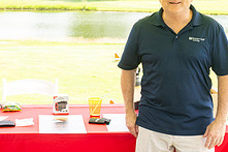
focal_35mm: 97
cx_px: 20
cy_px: 89
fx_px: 614
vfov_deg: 14.1
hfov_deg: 20.6
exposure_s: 1/320
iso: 250
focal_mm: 37
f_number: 6.3
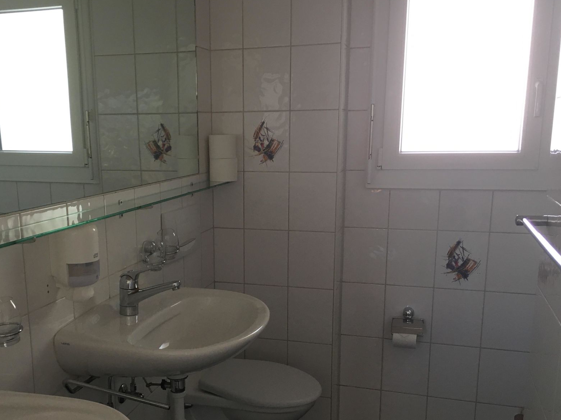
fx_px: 616
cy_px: 271
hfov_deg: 48.7
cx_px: 224
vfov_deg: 37.4
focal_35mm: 38
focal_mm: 4.15
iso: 100
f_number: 2.2
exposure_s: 1/33
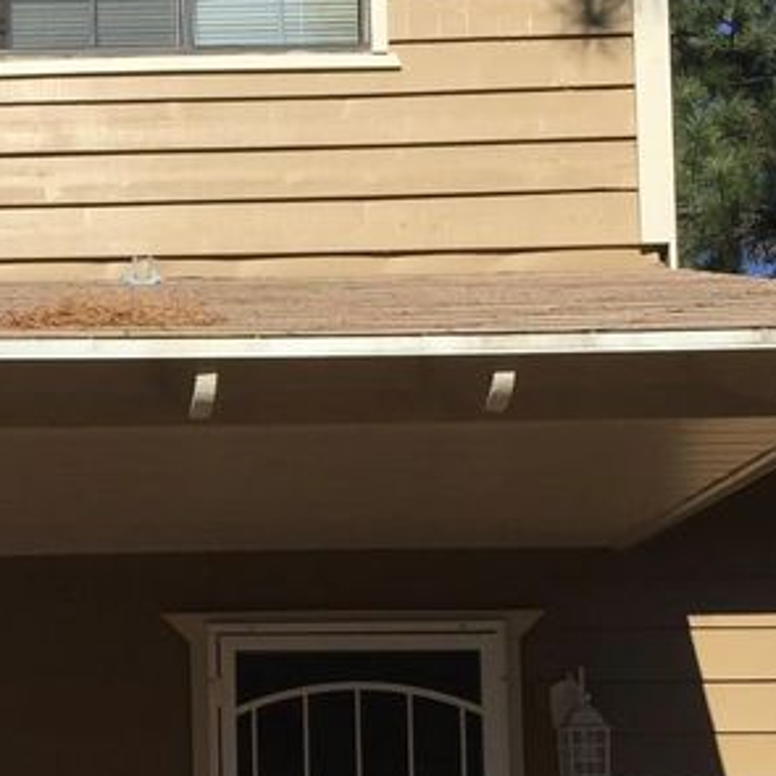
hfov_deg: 18.7
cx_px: -92
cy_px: 687
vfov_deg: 19.2
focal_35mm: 89
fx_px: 2257
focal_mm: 4.15
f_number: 2.2
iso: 32
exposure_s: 1/2639
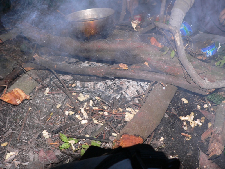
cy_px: 84
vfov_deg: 39.7
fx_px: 234
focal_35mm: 36
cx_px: 112
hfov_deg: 51.4
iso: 100
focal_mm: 6
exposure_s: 1/60
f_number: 2.8
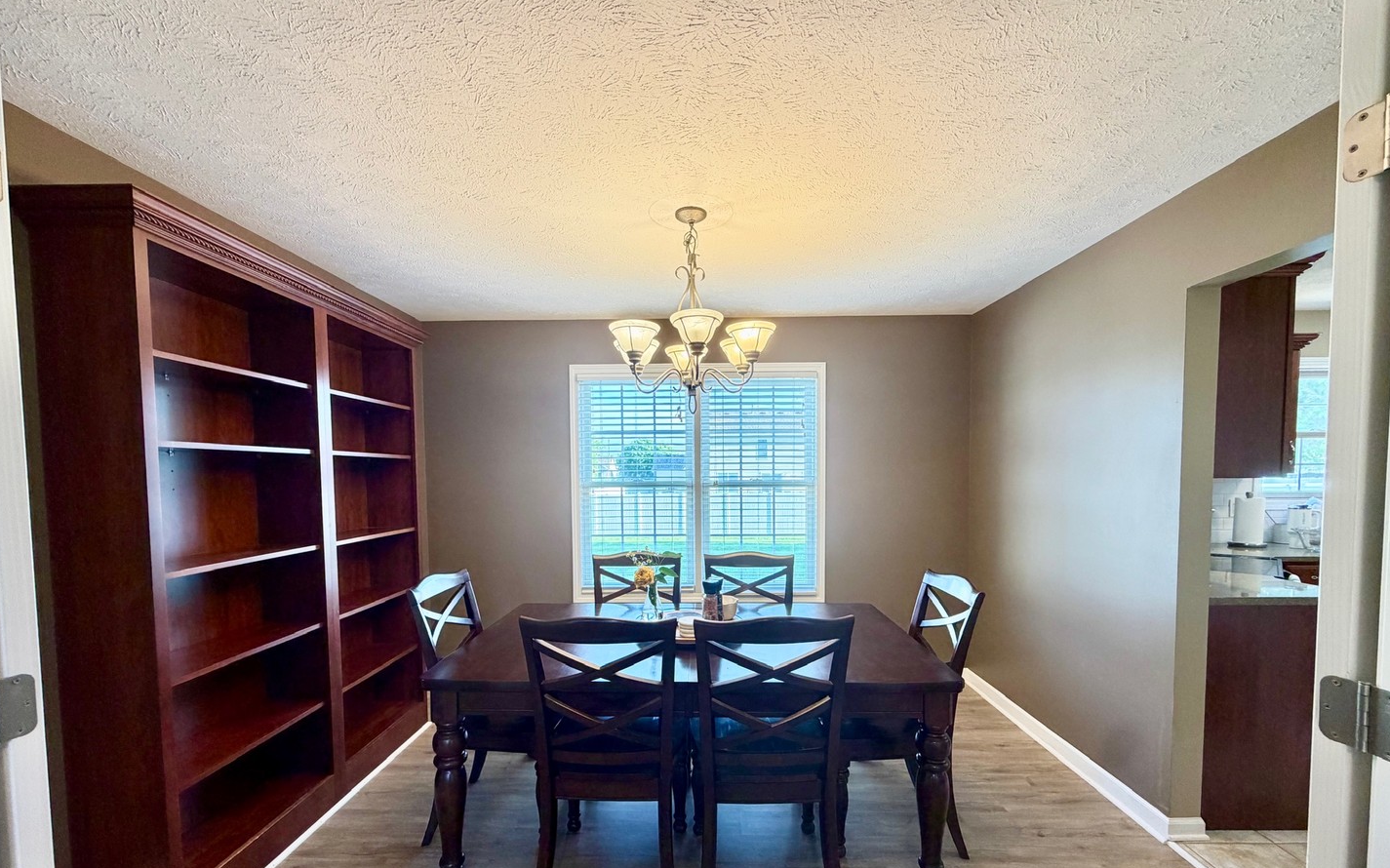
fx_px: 568
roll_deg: +0.3
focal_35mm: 15
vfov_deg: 74.3
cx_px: 697
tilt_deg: -3.5
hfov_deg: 101.5
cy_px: 501
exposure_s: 1/60
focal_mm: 2.22
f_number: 2.2
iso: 200
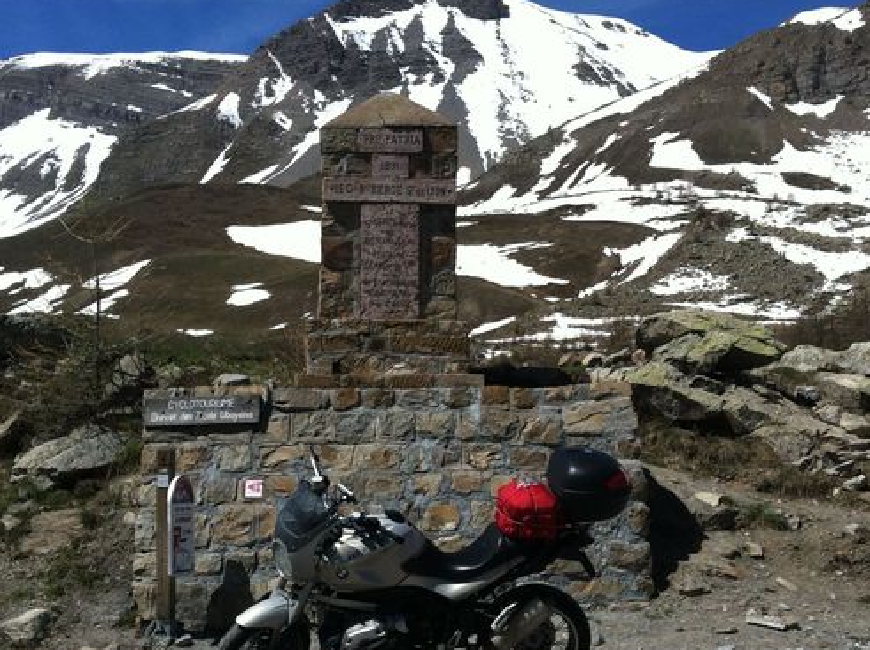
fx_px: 1431
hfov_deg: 33.8
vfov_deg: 25.5
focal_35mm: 57
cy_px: 406
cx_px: 423
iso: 80
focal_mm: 3.85
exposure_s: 1/2320
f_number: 2.8
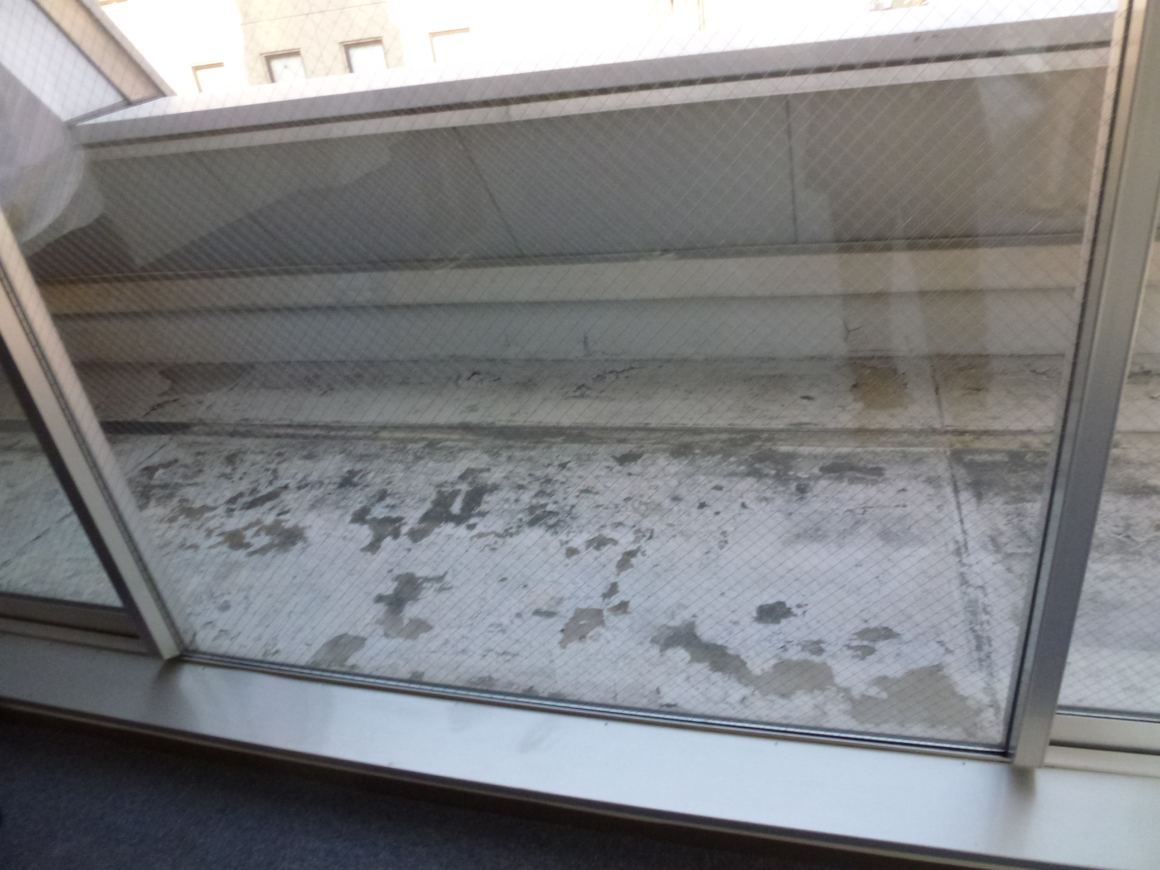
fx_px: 804
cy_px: 435
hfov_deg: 71.6
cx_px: 580
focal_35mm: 24
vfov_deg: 56.8
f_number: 3.3
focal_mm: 4.3
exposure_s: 1/60
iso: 400
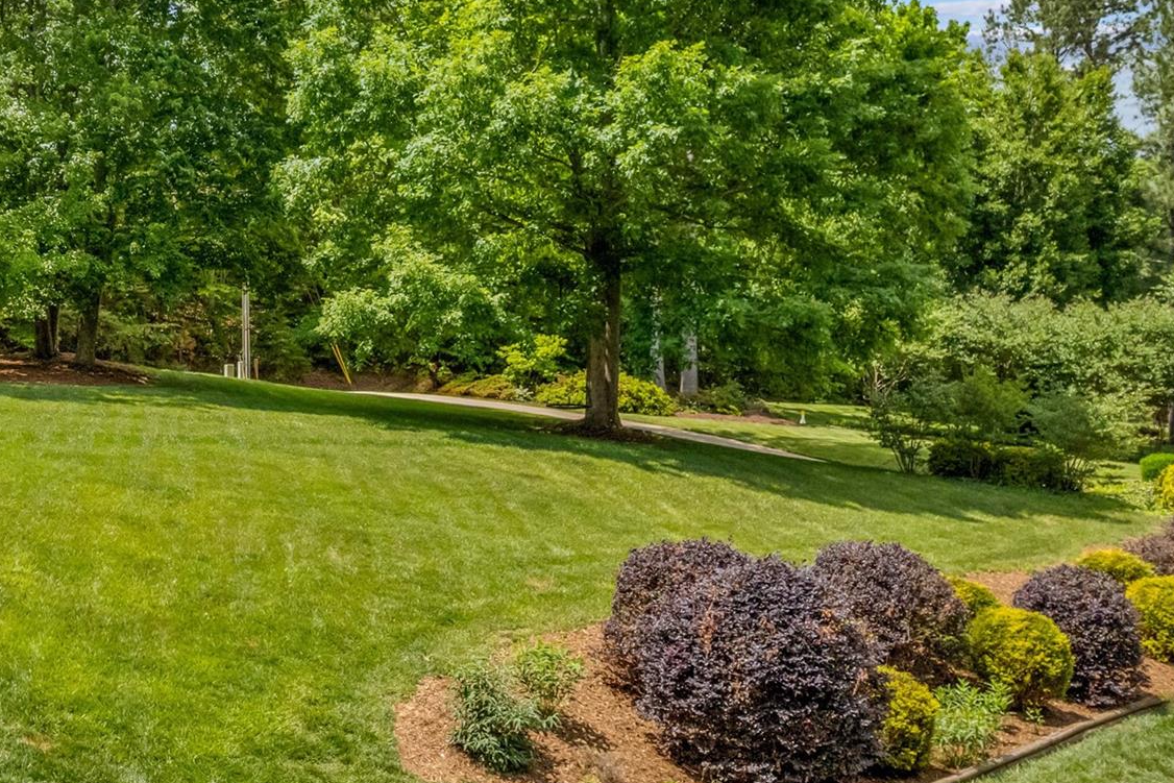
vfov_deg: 33.4
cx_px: 144
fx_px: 1305
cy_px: 425
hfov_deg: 44.6
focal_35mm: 40
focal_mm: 8.38
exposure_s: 1/3000
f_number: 2.8
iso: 400
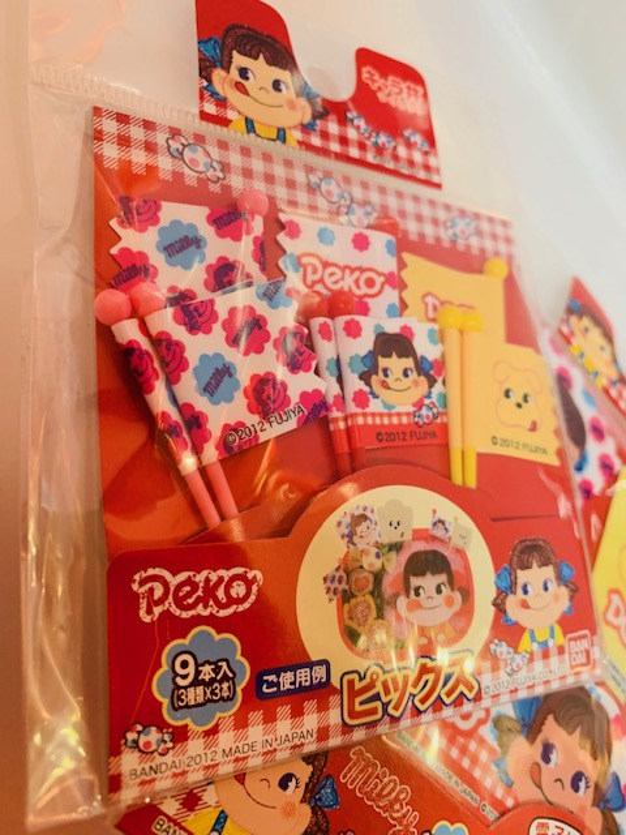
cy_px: 418
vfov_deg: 67.3
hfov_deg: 53.1
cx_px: 313
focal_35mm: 26
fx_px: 627
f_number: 1.8
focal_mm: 4.25
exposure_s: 1/50
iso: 200
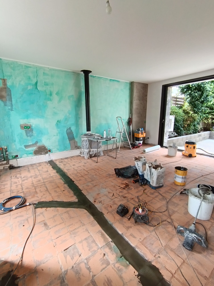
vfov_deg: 91.0
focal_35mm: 17
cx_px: 107
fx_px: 140
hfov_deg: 74.7
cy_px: 143
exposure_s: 1/50
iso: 212
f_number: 2.2
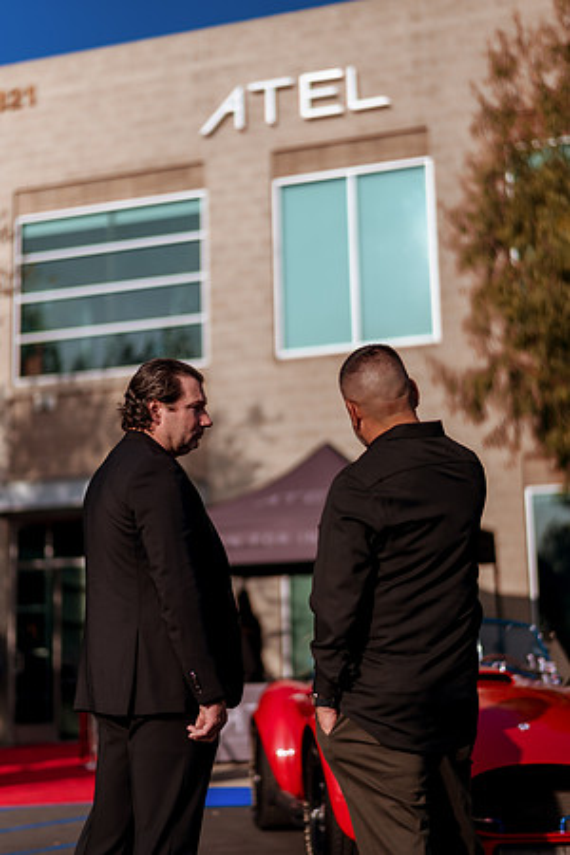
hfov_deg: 23.4
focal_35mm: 58
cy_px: 428
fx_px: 1377
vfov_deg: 34.5
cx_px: 285
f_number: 1.4
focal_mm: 58
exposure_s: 1/8000
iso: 50
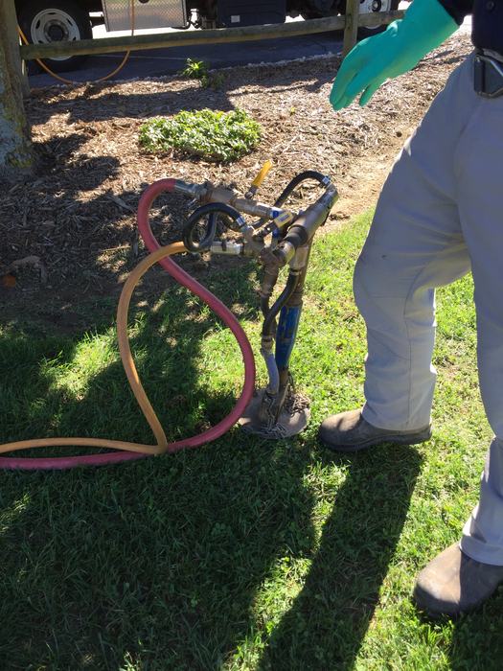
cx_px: 252
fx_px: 562
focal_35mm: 29
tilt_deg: -33.0
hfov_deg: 48.2
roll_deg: +0.3
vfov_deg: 61.7
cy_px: 336
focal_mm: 4.15
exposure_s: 1/455
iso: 32
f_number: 2.2
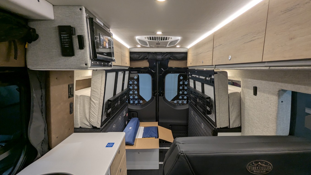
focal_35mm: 18
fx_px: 148
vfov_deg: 60.7
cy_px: 101
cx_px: 159
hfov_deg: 92.6
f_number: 2.2
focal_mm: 2.35
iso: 142
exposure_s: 1/44.9
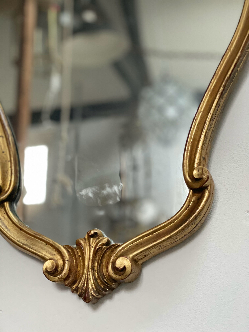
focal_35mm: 52
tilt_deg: +19.6
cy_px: 166
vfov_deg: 36.8
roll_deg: -1.6
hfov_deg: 28.0
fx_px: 499
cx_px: 124
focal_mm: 6
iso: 250
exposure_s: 1/102
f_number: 2
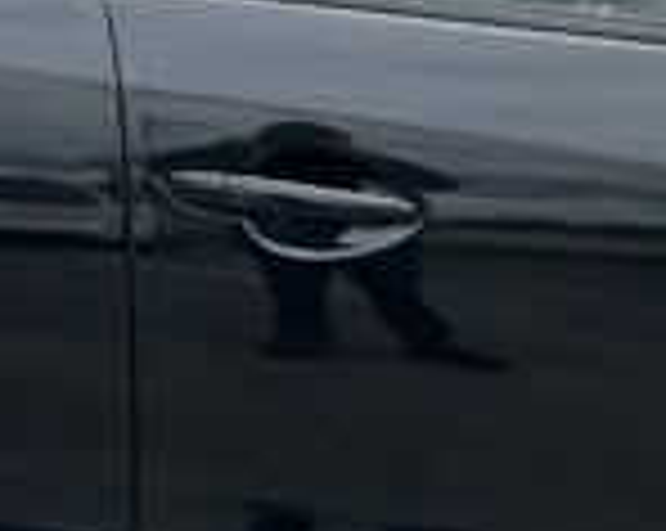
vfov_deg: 8.7
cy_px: -18
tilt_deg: -6.7
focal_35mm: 176
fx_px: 3465
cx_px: 279
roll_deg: -0.4
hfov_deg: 11.0
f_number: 1.5
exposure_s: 1/2841
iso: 50
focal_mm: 5.7
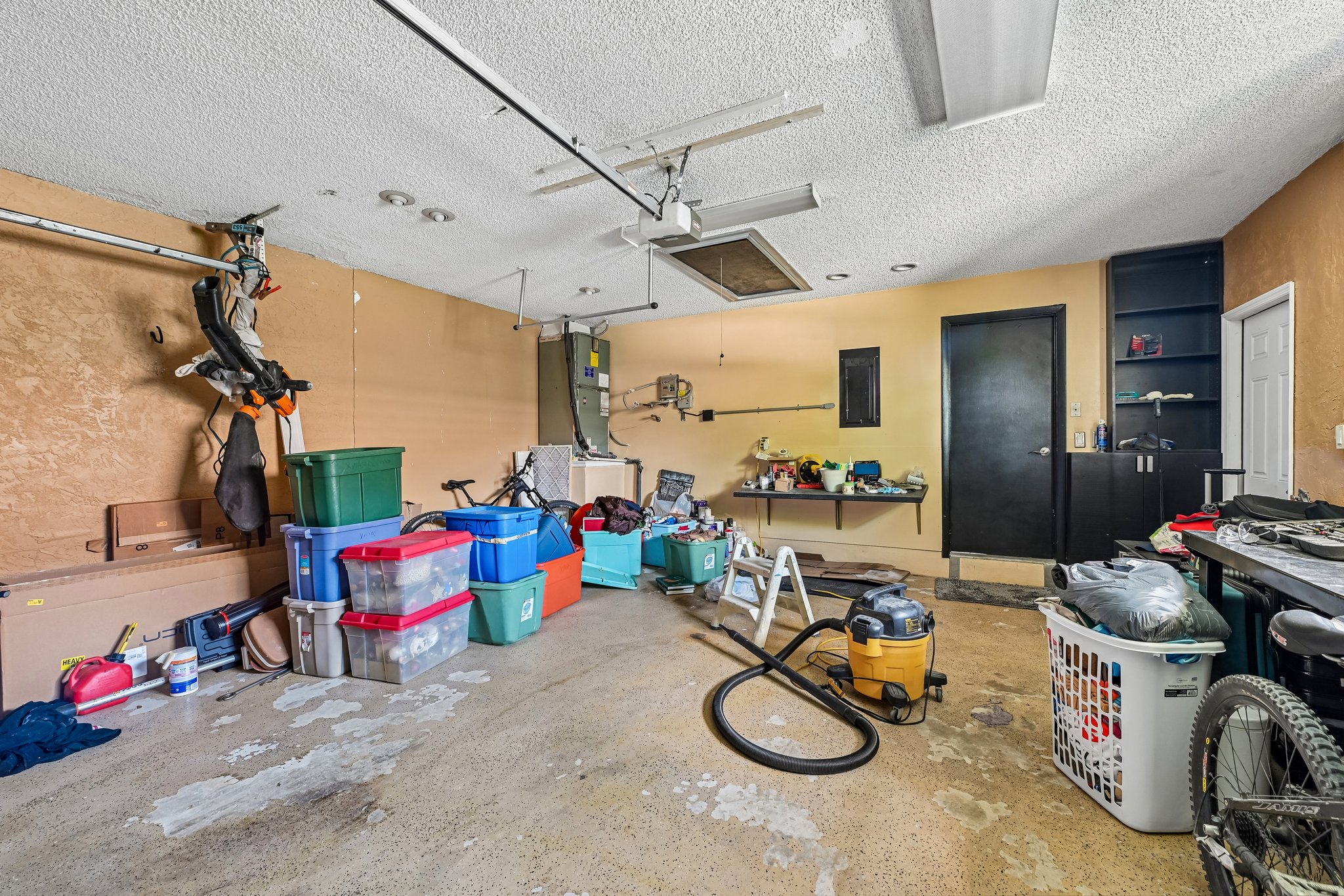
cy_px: 448
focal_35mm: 14
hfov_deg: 104.3
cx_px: 672
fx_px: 523
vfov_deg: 81.2
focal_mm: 14
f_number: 7.1
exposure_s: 1/3.33
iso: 400
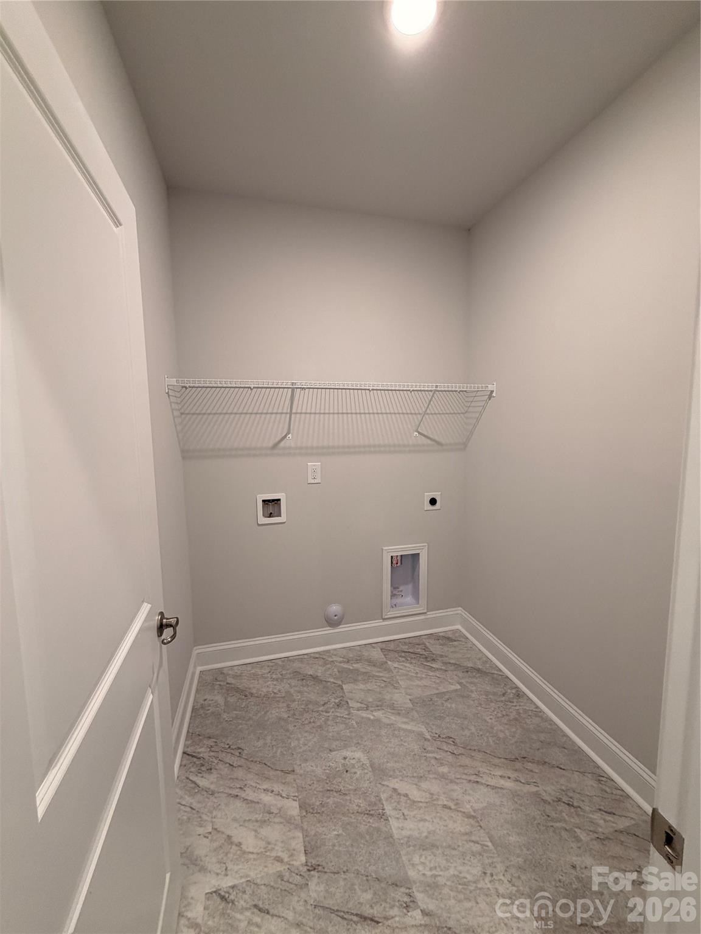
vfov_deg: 102.1
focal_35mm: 14
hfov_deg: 85.7
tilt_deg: -6.1
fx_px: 378
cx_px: 350
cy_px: 467
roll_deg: +0.8
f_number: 2.2
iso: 160
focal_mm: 2.22
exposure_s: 1/60
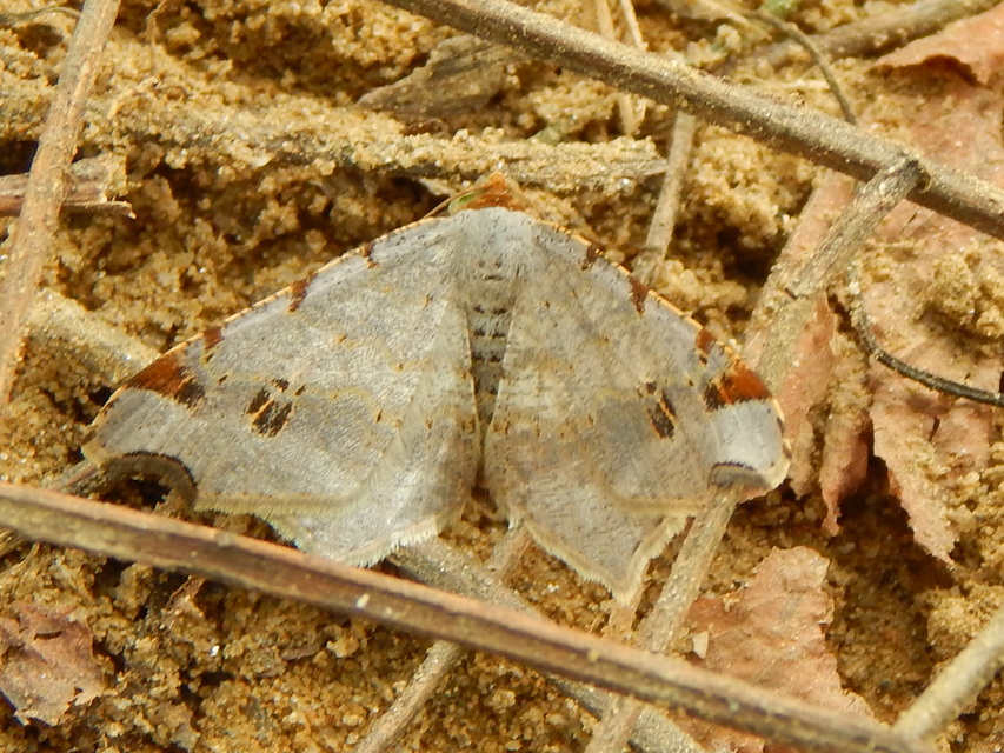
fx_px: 3307
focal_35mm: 114
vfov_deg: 13.0
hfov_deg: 17.3
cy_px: 376
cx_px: 502
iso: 125
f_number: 4.6
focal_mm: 20.5
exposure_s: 1/125
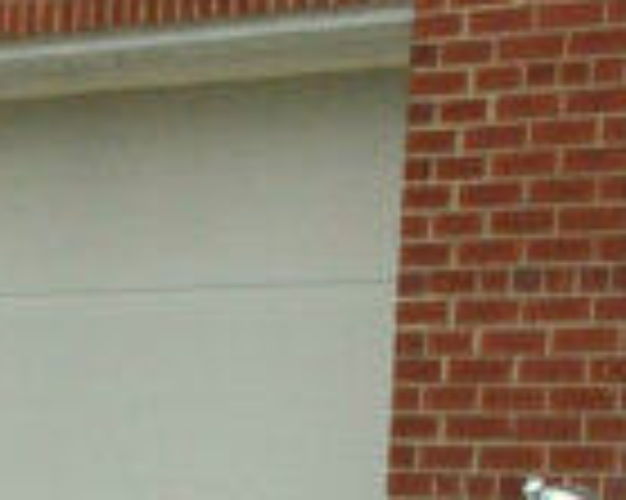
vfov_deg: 6.1
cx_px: -707
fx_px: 4610
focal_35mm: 249
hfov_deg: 7.4
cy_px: 773
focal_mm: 24
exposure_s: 1/320
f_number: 10
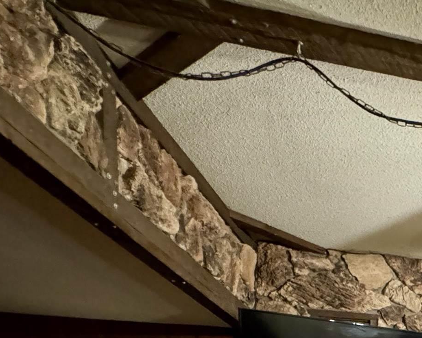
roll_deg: +0.4
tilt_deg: -3.7
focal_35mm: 46
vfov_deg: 24.6
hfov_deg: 27.7
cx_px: 632
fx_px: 574
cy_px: 518
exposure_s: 1/40
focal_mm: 2.22
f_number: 2.2
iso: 1250
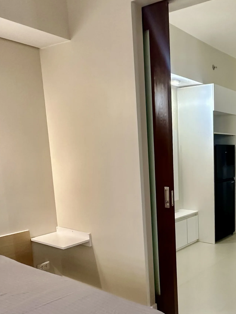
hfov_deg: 39.1
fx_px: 300
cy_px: 200
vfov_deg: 54.6
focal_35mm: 33
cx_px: 223
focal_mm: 2.22
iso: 320
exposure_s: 1/71
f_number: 2.2
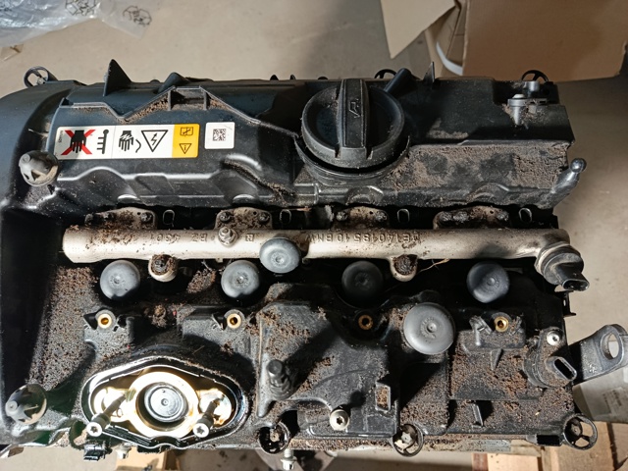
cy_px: 236
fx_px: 435
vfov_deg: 56.8
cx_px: 314
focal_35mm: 24
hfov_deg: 71.6
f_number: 1.7
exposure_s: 1/50
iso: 798
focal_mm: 5.24
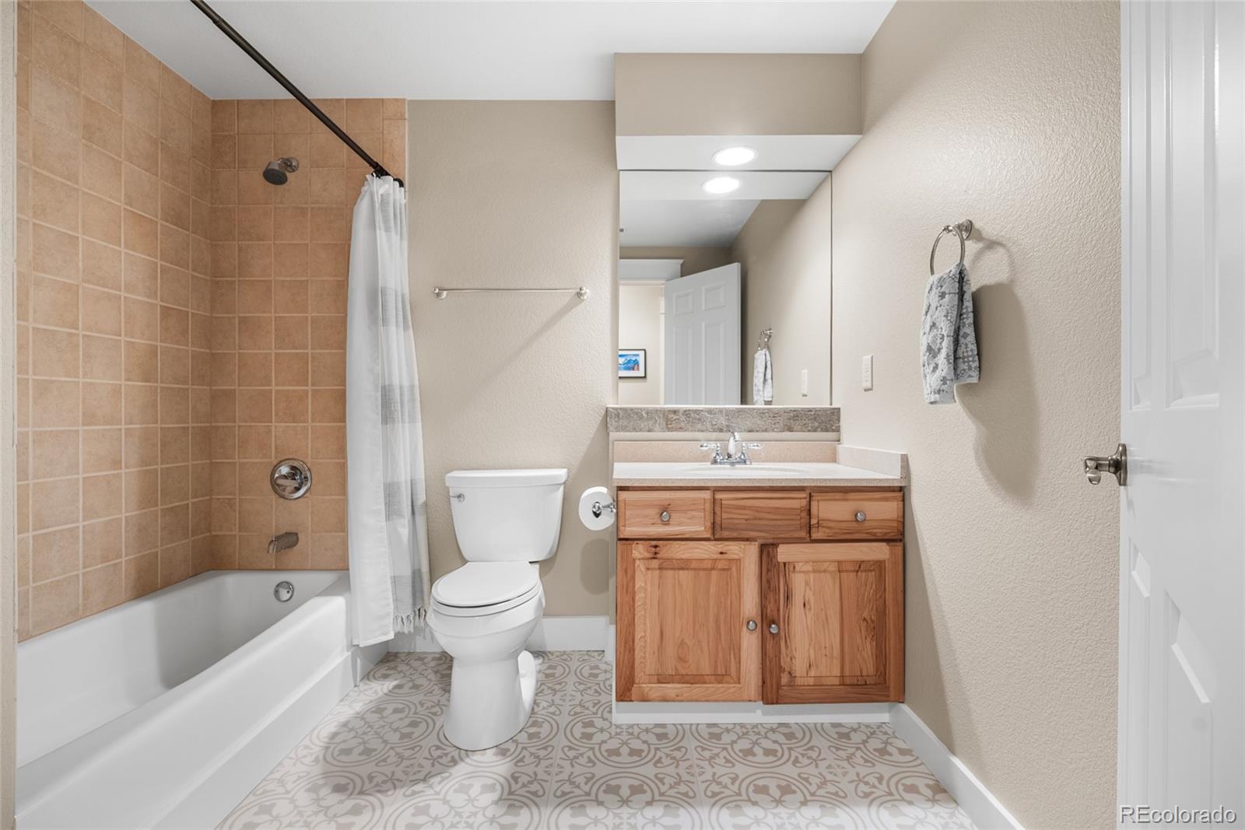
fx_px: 571
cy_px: 415
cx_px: 622
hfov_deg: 95.0
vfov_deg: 72.1
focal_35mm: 16
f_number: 8
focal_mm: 16.5
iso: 200
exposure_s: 2.5
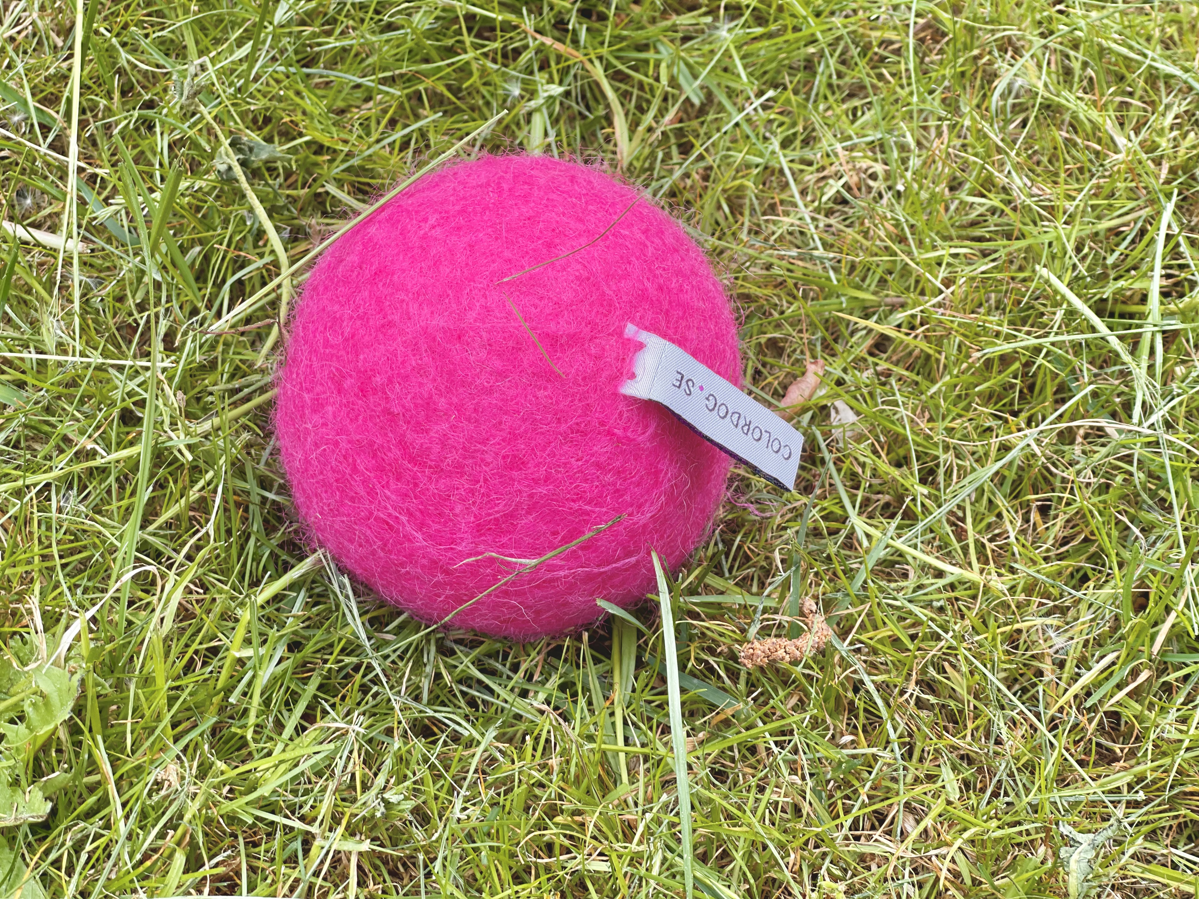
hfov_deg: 30.3
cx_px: 600
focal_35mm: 64
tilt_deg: -56.6
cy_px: 450
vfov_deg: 22.9
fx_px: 2217
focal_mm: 7.5
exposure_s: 1/121
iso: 25
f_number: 2.2
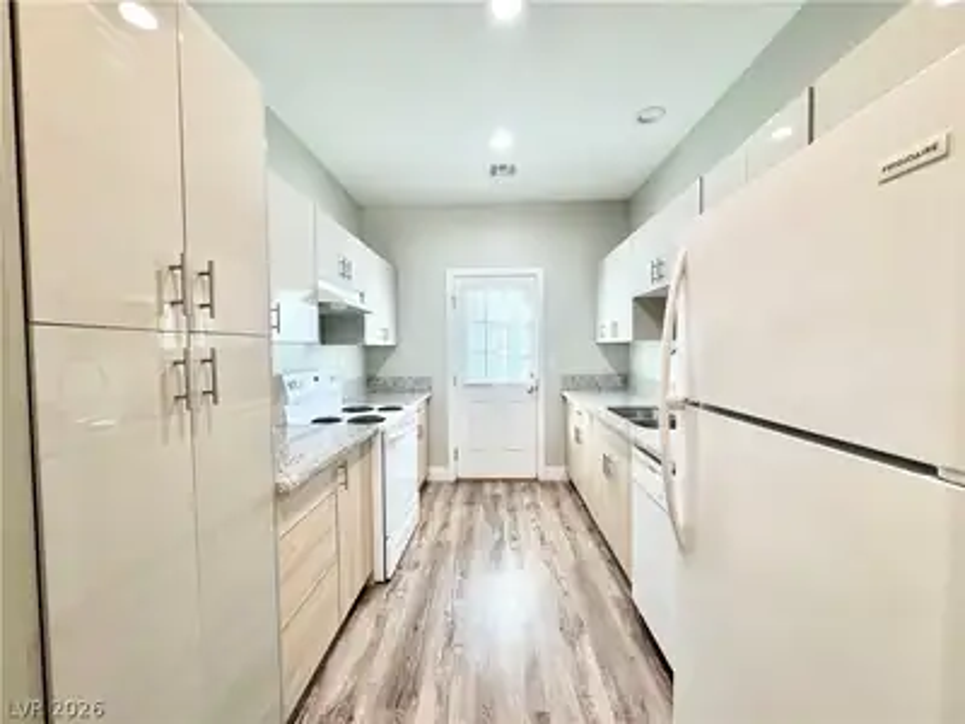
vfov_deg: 85.7
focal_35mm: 14
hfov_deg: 102.1
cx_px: 482
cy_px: 362
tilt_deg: -2.8
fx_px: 390
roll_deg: +1.1
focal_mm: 2.22
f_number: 2.2
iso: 125
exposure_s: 1/120
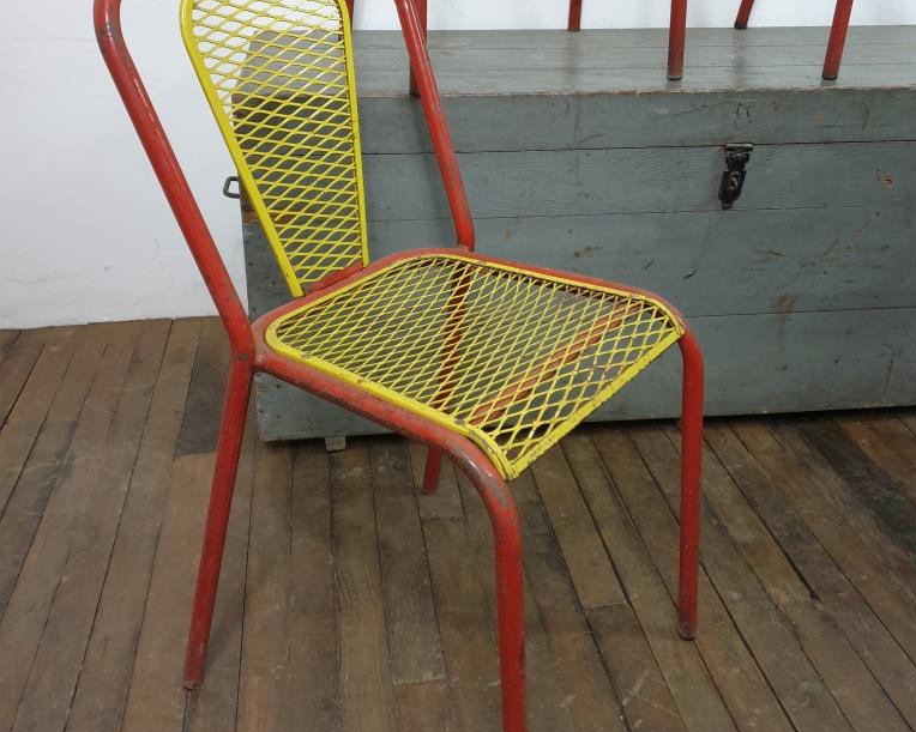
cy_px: 305
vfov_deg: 43.2
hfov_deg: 52.8
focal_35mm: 34
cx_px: 459
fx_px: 922
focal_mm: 4.3
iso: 250
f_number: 1.5
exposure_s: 1/25
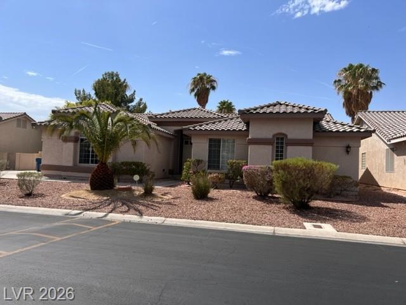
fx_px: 305
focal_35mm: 26
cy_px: 152
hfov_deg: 67.3
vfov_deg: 53.1
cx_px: 203
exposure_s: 1/5319
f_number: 1.5
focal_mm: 5.7
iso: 50
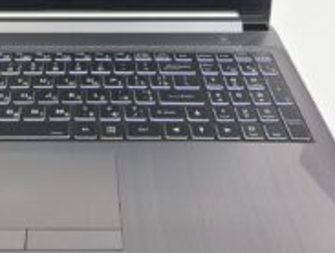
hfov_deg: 31.0
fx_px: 591
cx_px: 81
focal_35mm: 61
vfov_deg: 23.1
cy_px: 1
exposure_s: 1/100
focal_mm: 5.4
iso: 50
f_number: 1.8
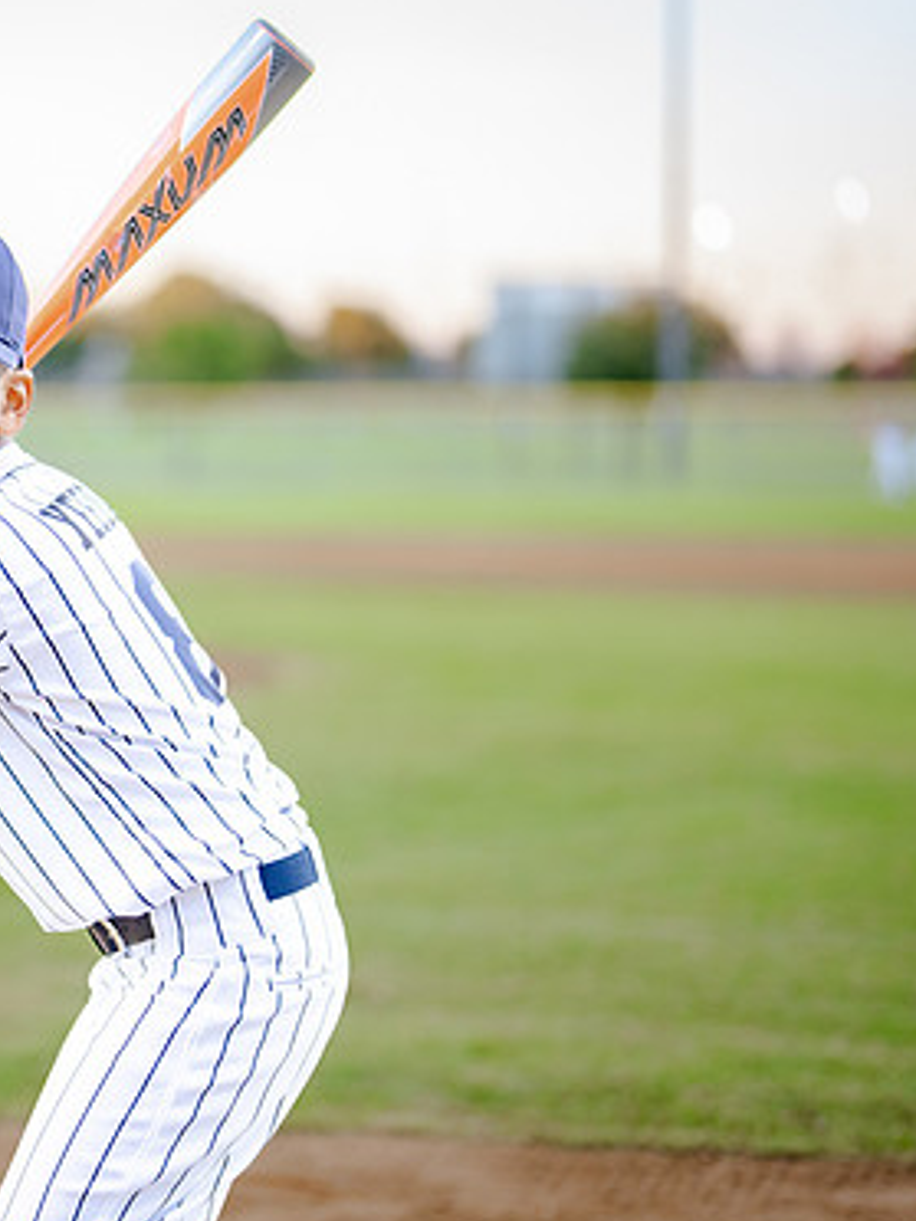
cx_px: -24
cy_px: 590
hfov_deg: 15.7
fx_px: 3246
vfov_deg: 21.3
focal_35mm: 92
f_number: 1.2
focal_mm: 50
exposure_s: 1/640
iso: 320
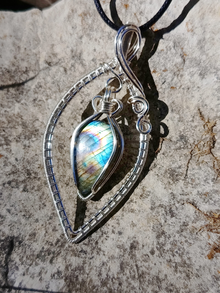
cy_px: 146
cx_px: 110
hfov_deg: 30.3
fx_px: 407
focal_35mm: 48
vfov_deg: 39.7
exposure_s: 1/1572
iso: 52
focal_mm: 5.24
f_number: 1.7
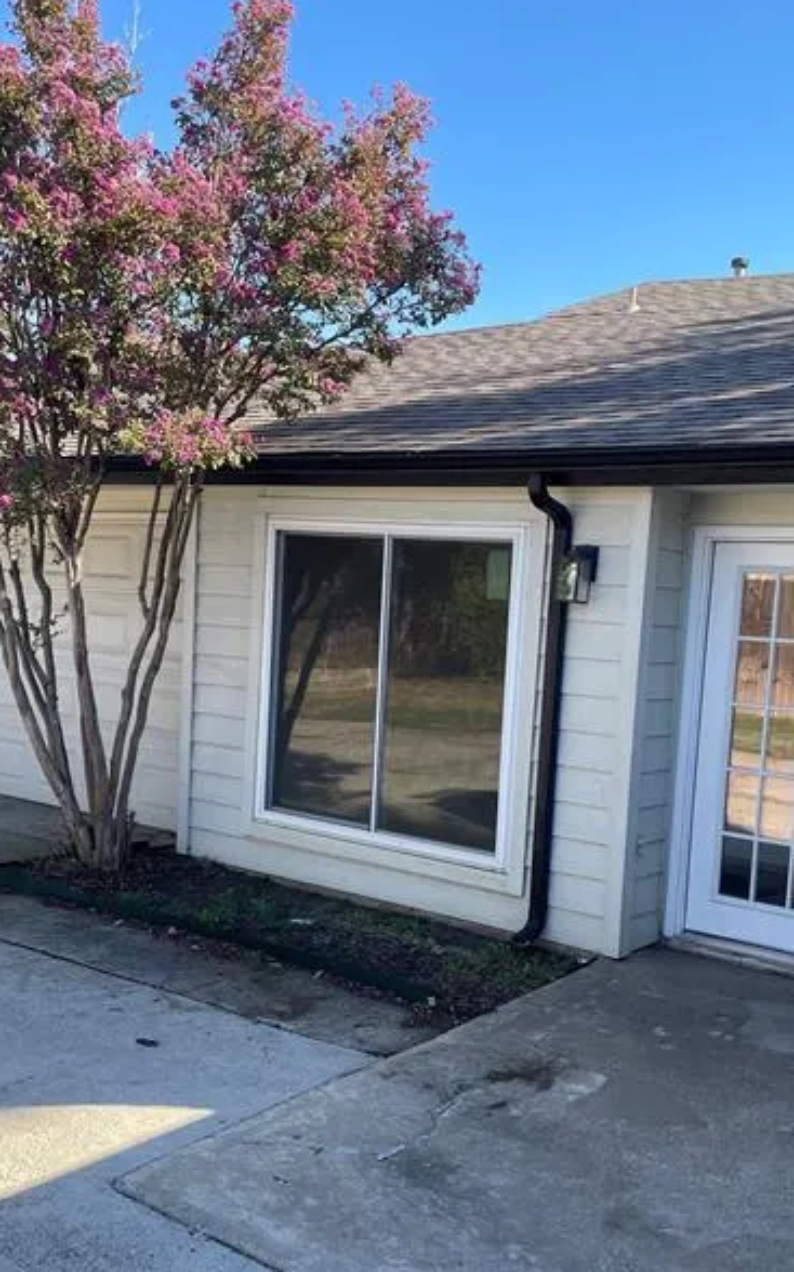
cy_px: 755
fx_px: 1248
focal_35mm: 36
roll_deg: -2.0
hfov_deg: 35.3
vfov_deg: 53.7
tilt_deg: -5.9
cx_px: 431
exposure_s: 1/875
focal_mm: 4.2
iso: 32
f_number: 1.6
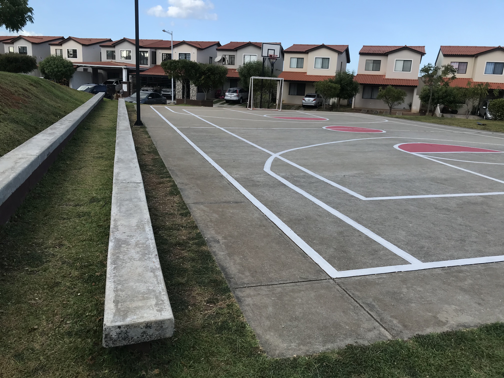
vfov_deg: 49.7
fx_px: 408
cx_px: 252
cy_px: 189
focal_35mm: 28
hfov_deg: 63.4
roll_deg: -2.2
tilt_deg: -11.7
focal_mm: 3.99
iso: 20
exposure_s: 1/1126
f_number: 1.8
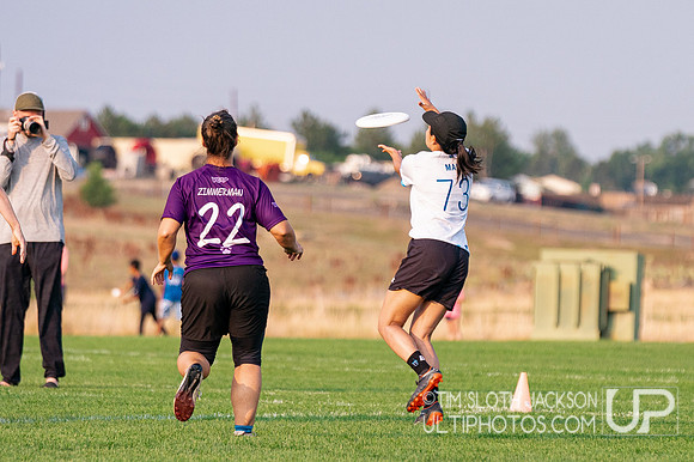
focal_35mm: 399
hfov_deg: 5.2
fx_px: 7682
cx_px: 456
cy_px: 243
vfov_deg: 3.4
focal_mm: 200
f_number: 4
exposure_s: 1/2500
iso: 640
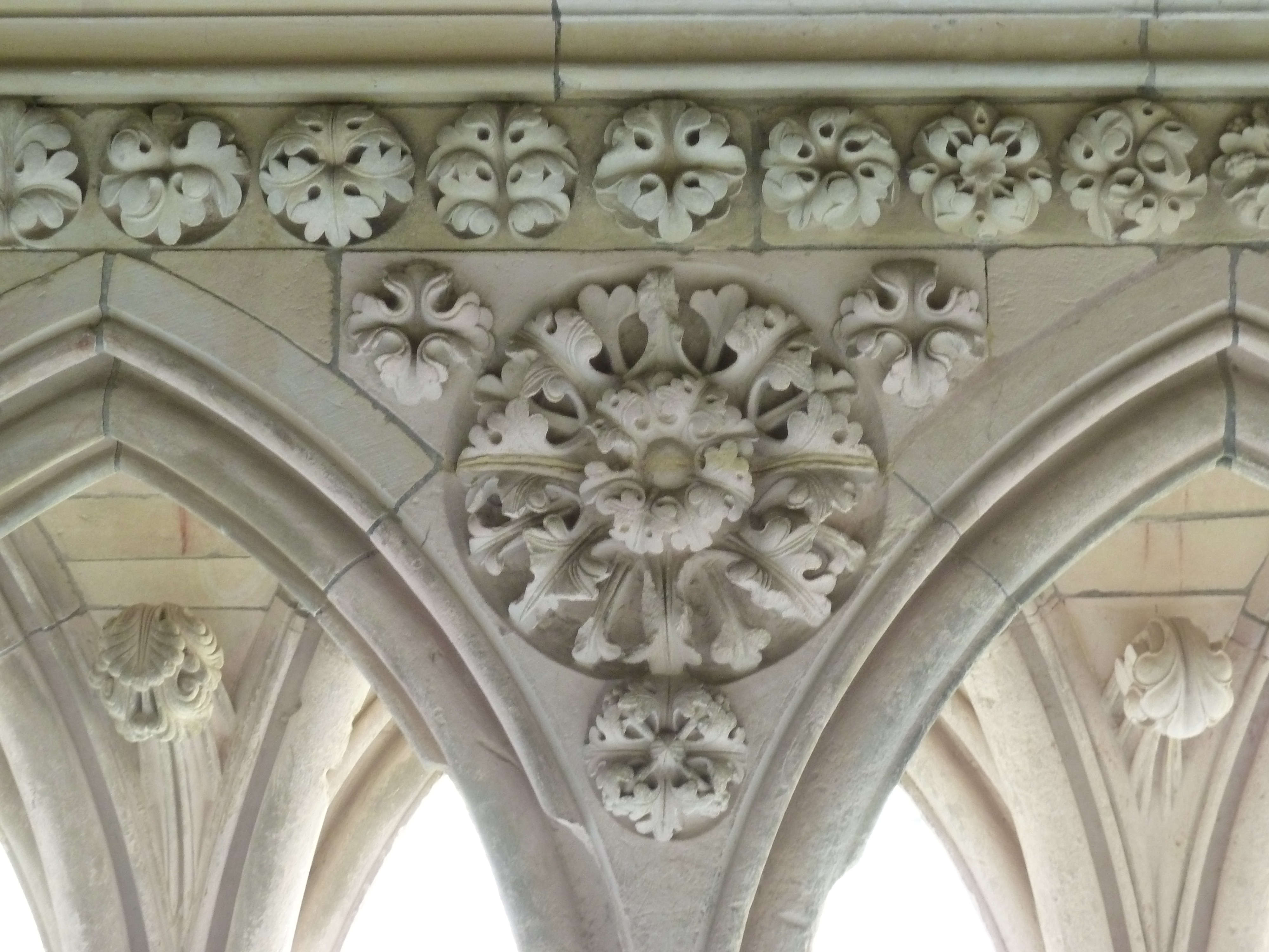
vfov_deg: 20.4
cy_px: 476
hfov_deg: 27.0
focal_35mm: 72
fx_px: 2639
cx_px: 634
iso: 400
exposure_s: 1/10
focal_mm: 11.9
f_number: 4.1
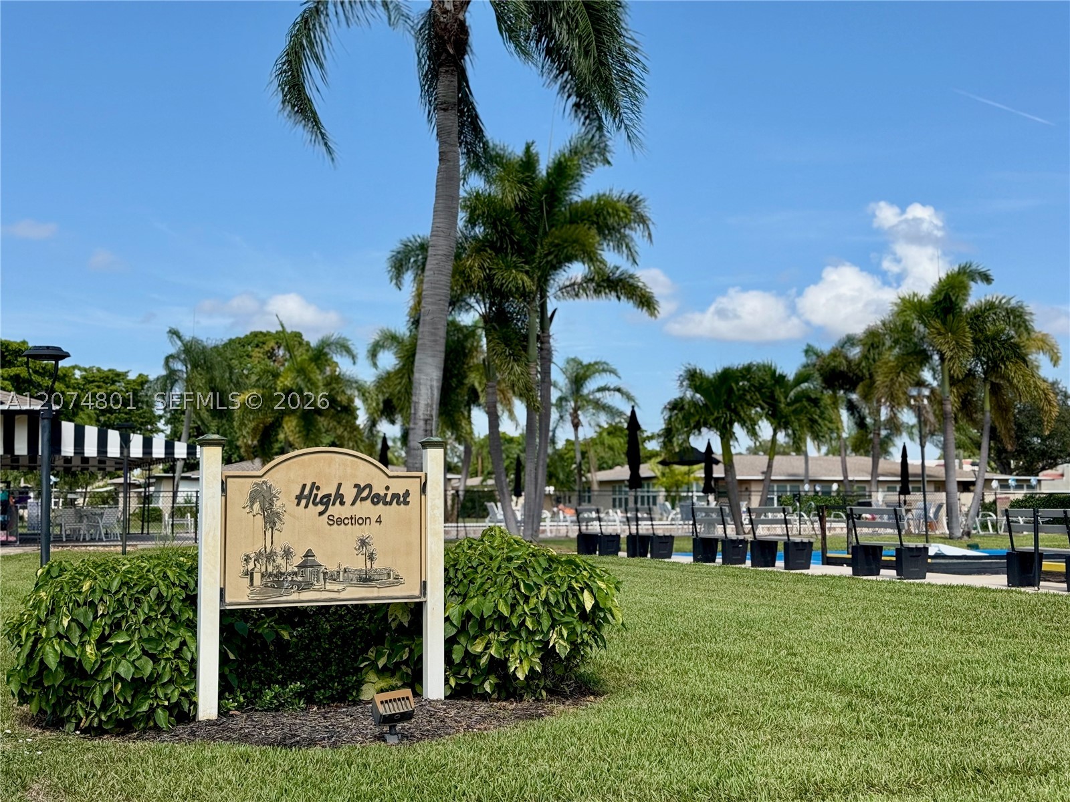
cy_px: 401
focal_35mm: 48
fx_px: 1484
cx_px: 535
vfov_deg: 30.3
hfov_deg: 39.7
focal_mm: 6.76
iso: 64
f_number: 1.78
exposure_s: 1/4329
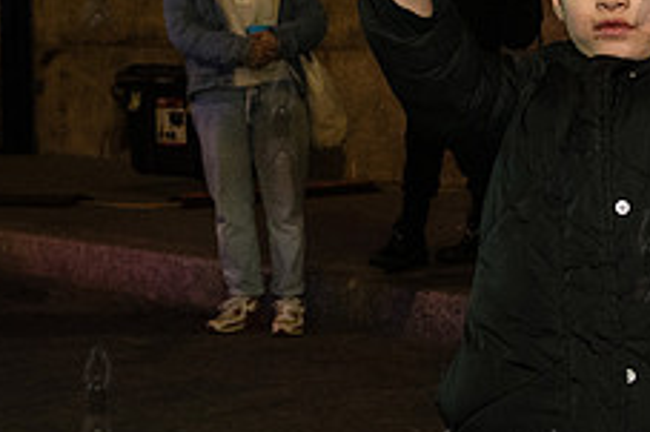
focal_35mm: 97
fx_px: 1750
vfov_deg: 14.0
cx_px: 609
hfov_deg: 20.5
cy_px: 111
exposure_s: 1/125
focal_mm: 29
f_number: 4.5
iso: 4000
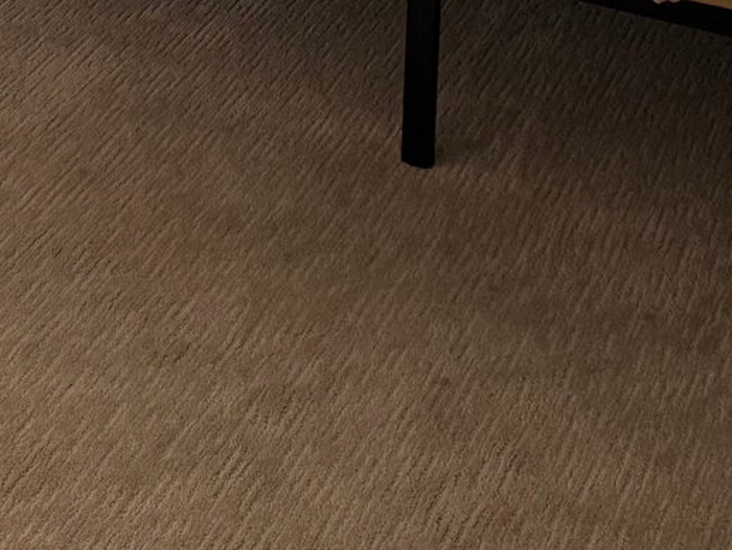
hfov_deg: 20.3
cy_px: -442
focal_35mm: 95
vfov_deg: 13.9
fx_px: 2009
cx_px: 99
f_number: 1.78
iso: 125
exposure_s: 1/120
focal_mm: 6.76
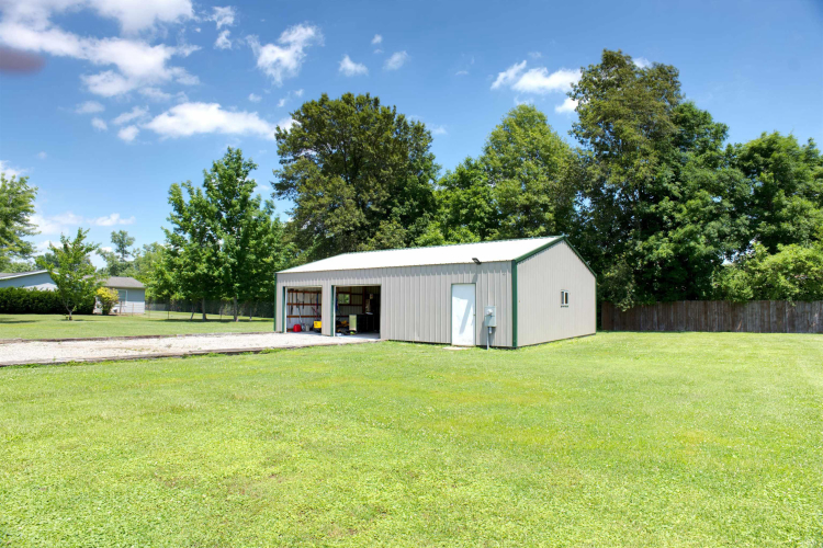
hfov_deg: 81.2
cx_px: 412
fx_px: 480
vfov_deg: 59.5
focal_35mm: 21
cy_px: 274
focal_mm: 20
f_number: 8
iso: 100
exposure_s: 1/100
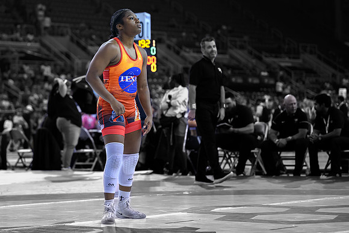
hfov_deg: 18.8
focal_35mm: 108
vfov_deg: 12.7
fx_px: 1049
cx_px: 108
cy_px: 108
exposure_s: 1/800
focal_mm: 78
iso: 2500
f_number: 2.8
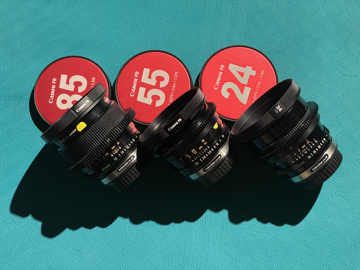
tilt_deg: -79.5
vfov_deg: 28.0
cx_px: 180
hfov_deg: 36.8
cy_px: 135
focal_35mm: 52
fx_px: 541
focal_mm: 6
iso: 800
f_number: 2
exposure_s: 1/50
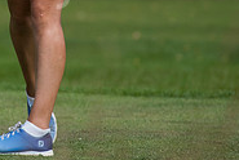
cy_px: -85
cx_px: -83
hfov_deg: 2.2
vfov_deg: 1.5
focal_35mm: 940
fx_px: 6250
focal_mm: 300
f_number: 5.6
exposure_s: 1/2000
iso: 500
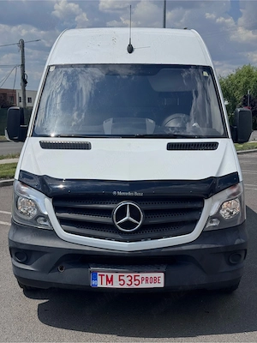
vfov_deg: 39.7
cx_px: 128
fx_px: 475
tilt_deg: -7.0
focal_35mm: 48
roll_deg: -1.2
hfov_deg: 30.3
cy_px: 172
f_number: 1.78
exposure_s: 1/12500
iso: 64
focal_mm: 6.76
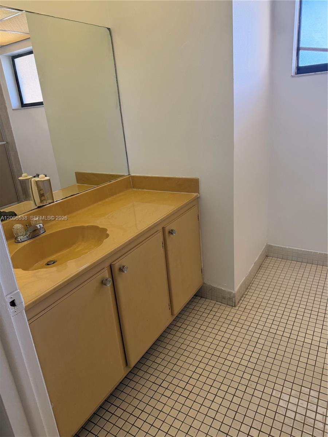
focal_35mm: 24
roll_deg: +5.0
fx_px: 303
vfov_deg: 71.6
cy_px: 218
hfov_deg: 56.8
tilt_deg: -19.6
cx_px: 164
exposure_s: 1/173
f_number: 1.78
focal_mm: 6.76
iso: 200
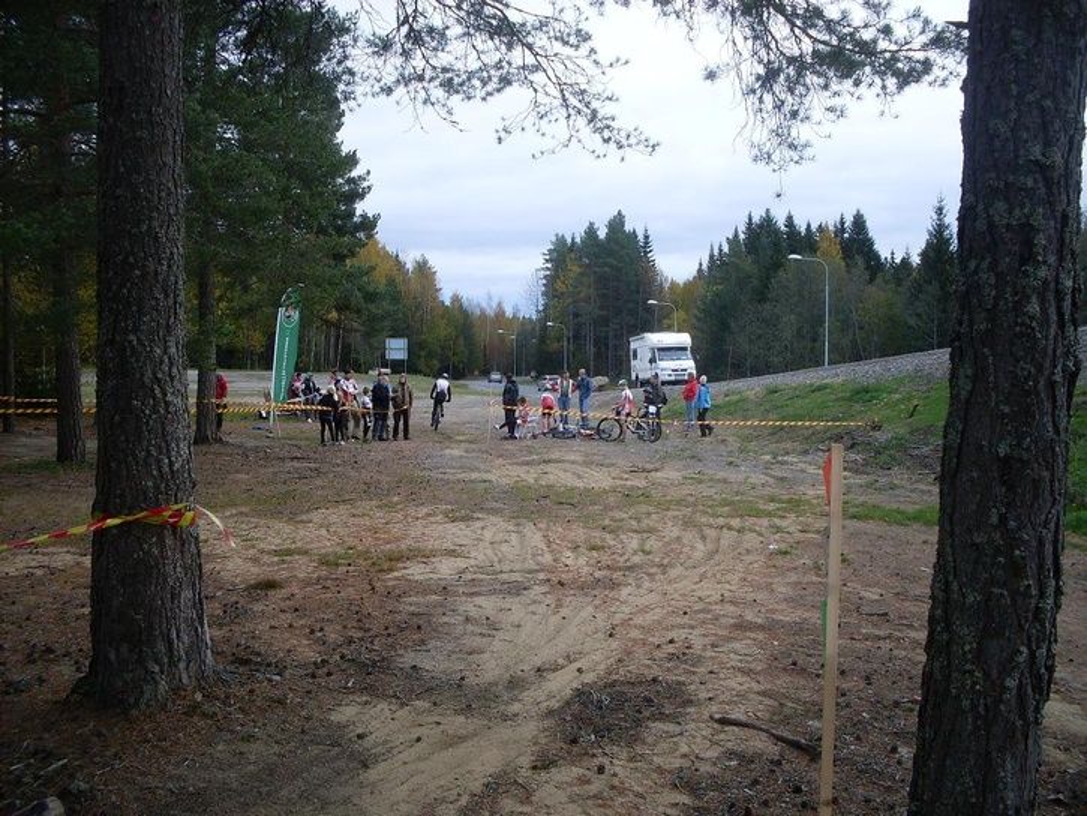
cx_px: 544
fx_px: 1193
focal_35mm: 38
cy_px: 408
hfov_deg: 49.0
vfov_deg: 37.7
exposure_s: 1/350
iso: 80
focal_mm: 6.3
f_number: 2.8
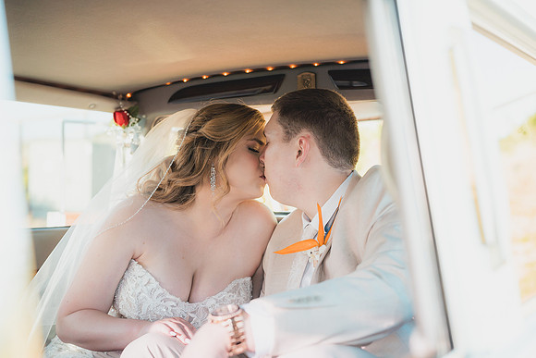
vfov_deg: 27.0
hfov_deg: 39.6
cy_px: 179
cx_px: 268
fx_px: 745
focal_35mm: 50
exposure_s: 1/160
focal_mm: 50
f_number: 2.5
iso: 125
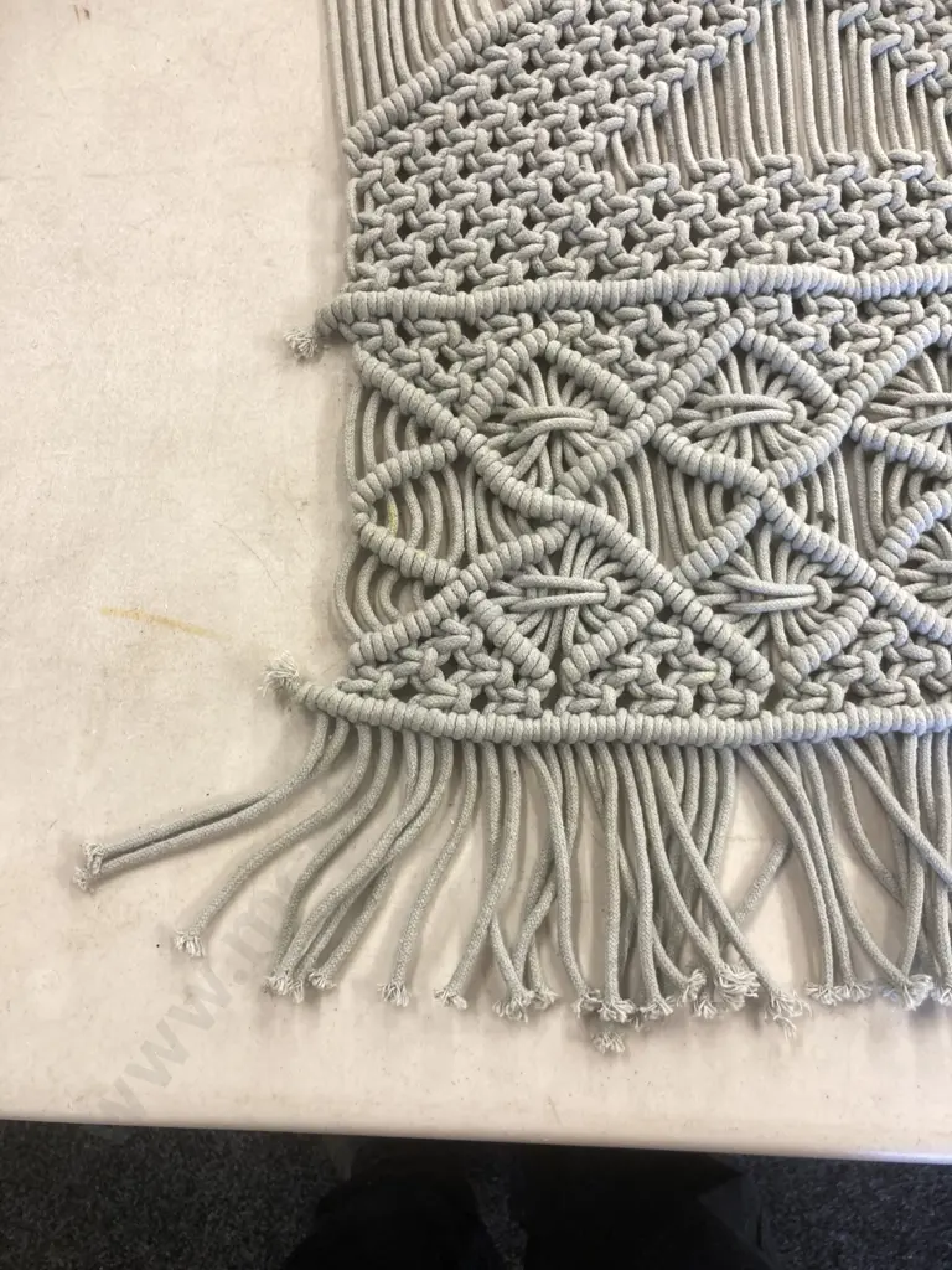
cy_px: 635
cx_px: 476
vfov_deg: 63.4
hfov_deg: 49.7
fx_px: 1027
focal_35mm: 28
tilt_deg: -80.1
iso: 100
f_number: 1.8
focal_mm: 3.99
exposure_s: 1/50
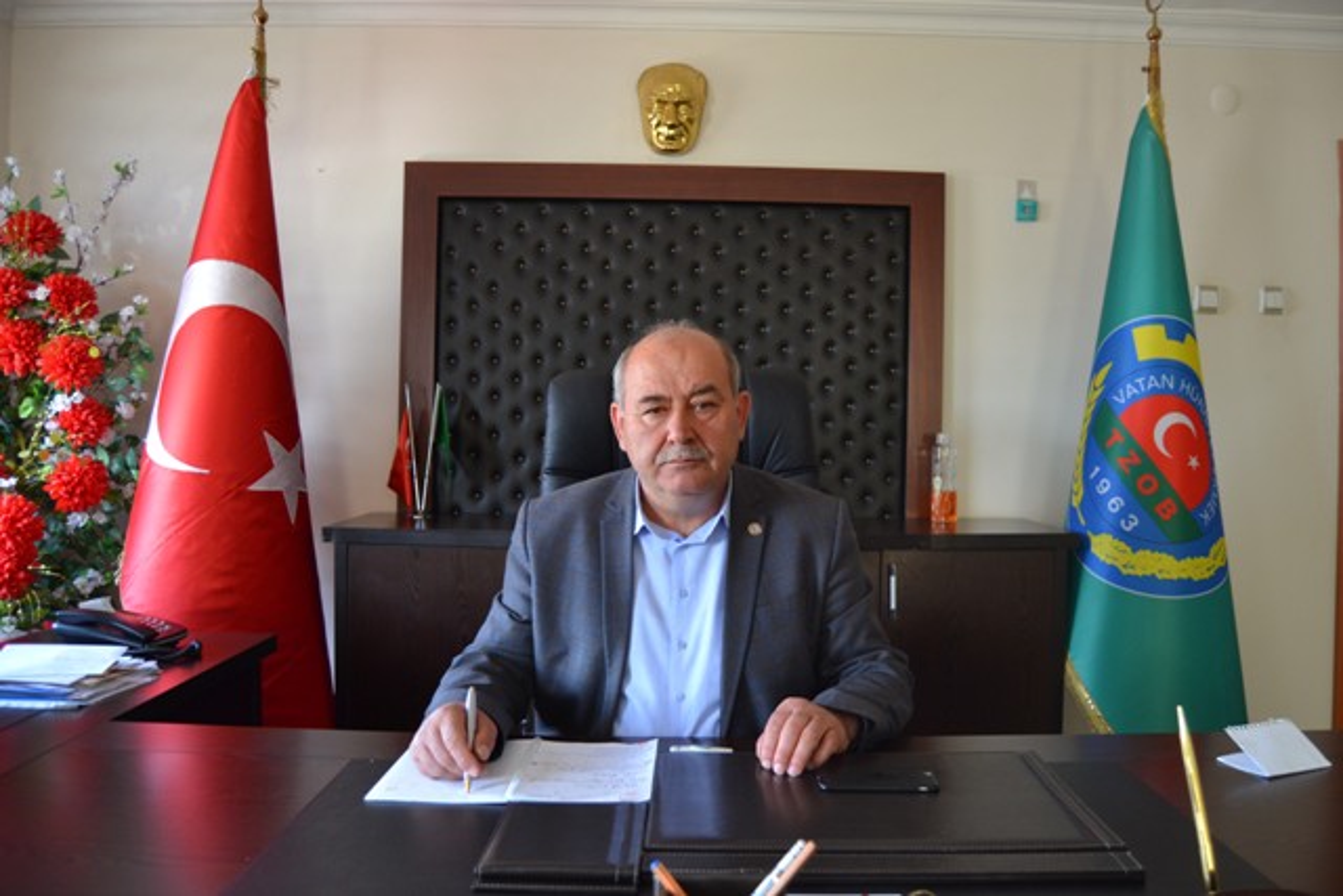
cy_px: 448
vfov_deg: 48.0
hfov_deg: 67.4
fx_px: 1007
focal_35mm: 27
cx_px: 672
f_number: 3.5
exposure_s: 1/60
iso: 450
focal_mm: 18
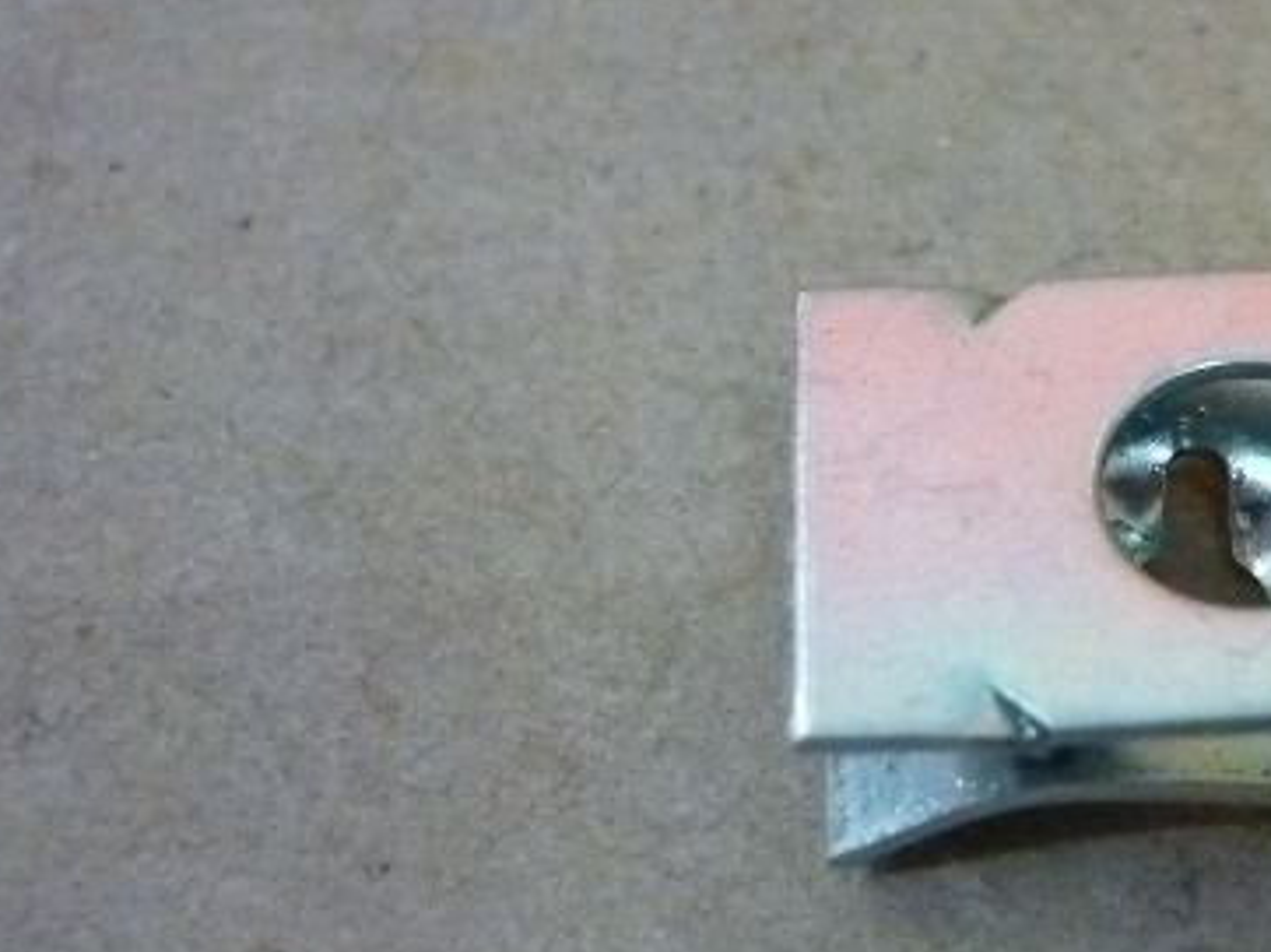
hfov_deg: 25.6
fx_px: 2679
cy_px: 530
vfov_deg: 20.1
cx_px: 1204
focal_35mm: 73
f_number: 2.8
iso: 800
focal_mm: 5.5
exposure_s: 1/40
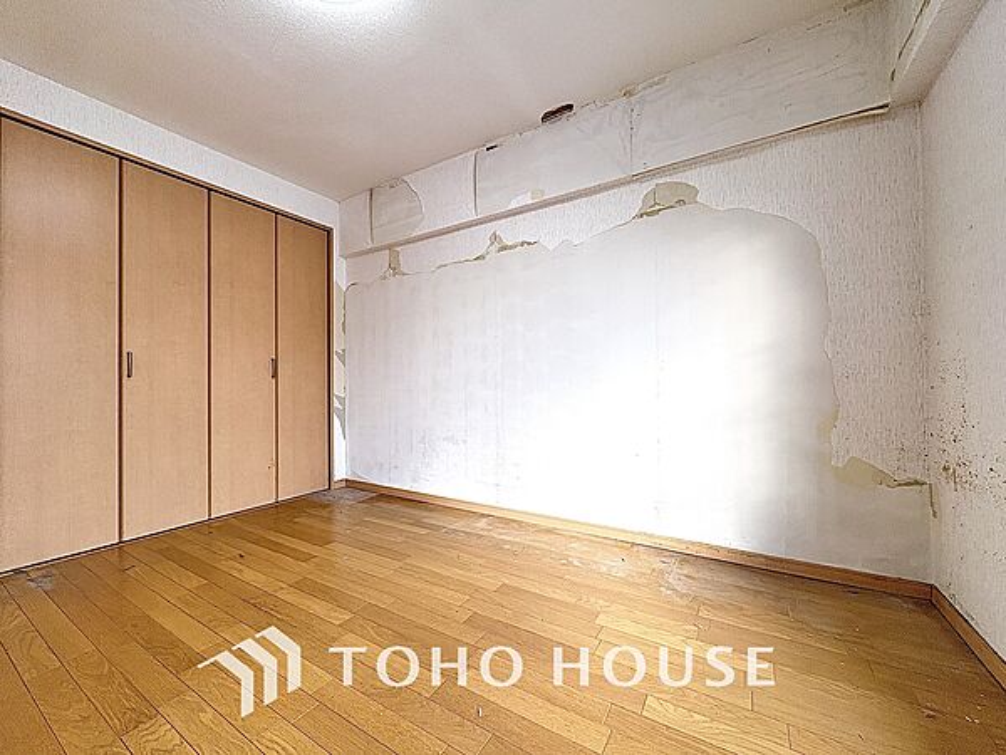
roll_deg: +1.3
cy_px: 378
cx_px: 503
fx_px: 407
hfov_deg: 102.1
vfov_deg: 85.7
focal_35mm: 14
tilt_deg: +1.4
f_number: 2.2
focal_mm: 2.22
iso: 125
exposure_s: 1/50
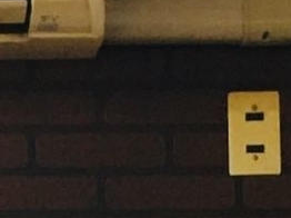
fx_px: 1117
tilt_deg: +3.9
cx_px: -213
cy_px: 436
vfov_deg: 10.3
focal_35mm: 133
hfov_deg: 13.5
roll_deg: -1.2
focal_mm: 4.15
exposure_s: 1/30
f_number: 2.2
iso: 100
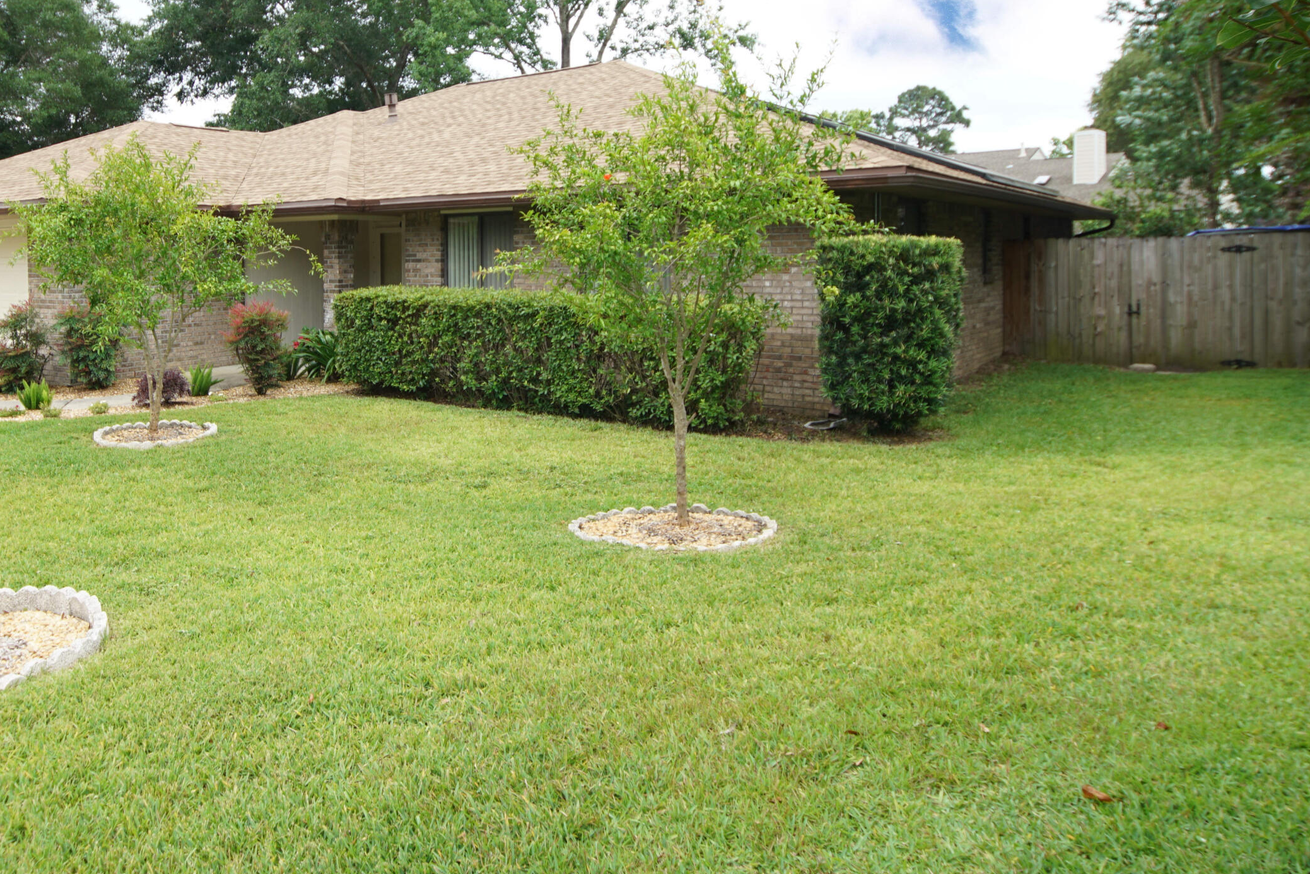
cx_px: 465
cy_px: 292
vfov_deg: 48.7
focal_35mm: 26
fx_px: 946
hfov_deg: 67.9
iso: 100
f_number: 5.6
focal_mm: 12
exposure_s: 1/100
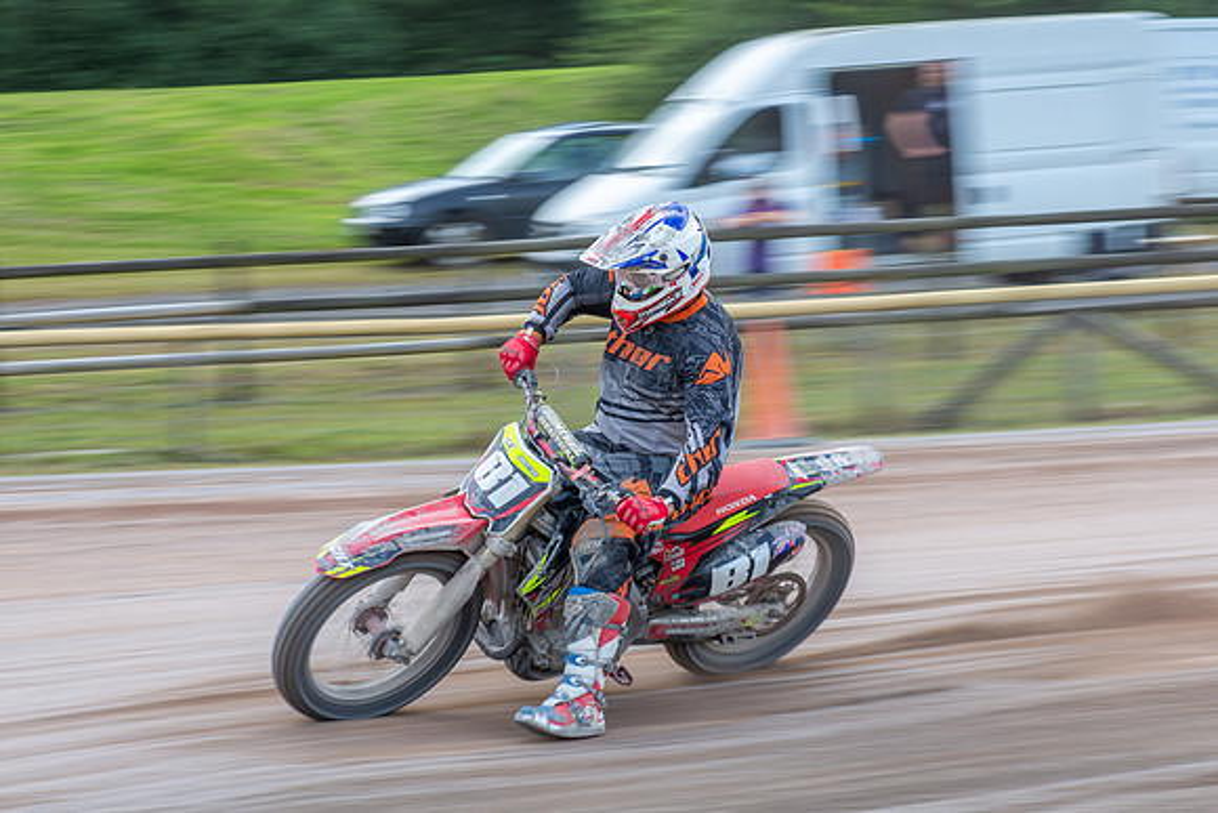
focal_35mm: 131
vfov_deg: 10.5
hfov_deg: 15.6
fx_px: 4432
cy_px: 425
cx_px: 588
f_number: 5.6
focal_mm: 70
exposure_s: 1/160
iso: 160
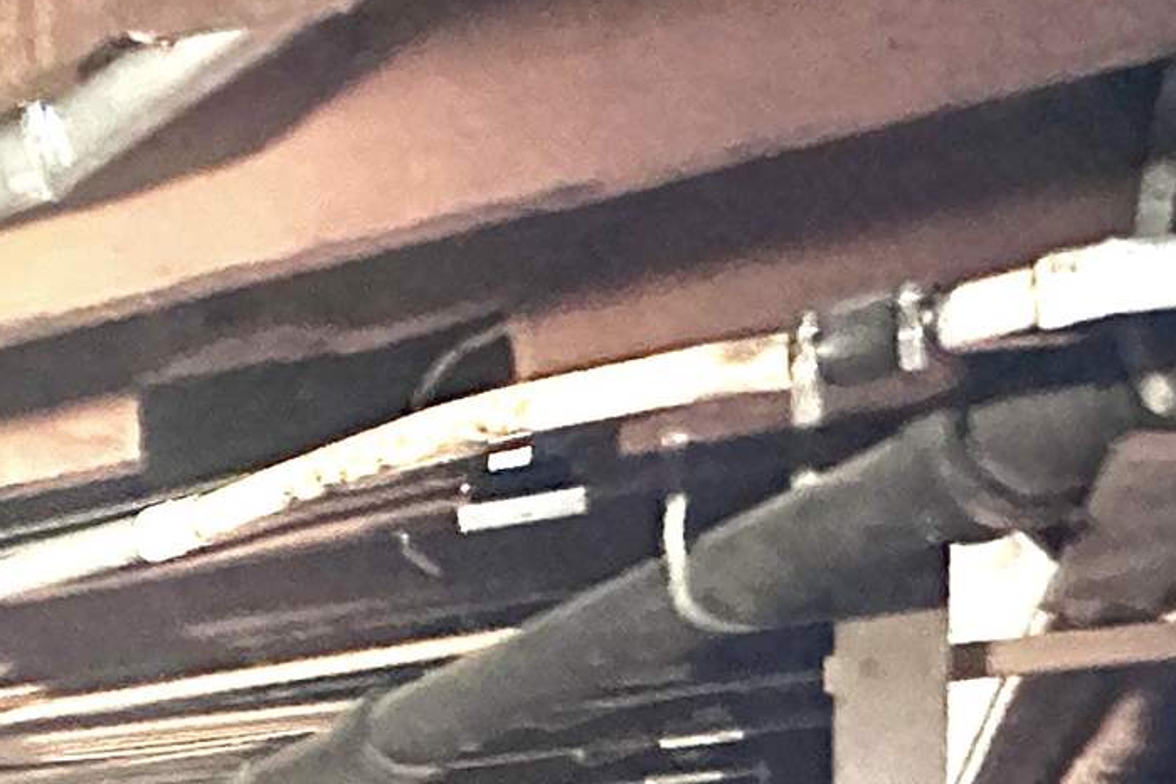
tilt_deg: -1.1
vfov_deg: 18.5
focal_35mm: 64
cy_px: 1215
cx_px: -730
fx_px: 2091
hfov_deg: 23.1
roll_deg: +0.5
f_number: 2.2
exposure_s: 1/40
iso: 1000
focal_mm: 2.22
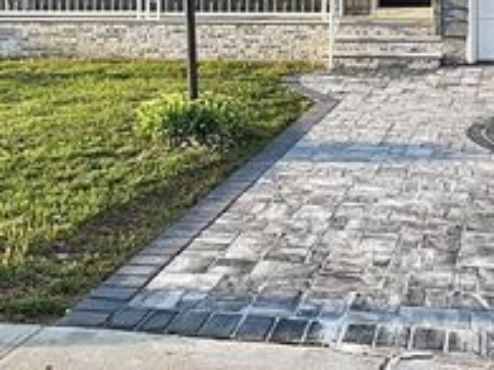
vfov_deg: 27.2
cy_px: 53
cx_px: 327
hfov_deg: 36.5
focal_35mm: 52
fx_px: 742
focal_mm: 4.2
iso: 32
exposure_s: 1/927
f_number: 1.6
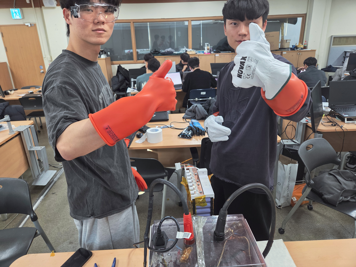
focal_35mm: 23
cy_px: 134
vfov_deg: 58.9
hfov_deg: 73.9
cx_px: 178
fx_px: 237
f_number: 1.8
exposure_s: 1/120
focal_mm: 5.4
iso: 320
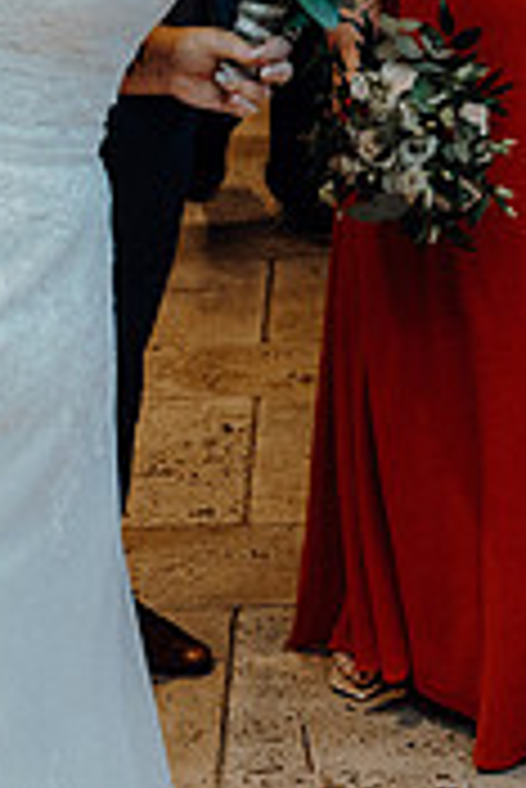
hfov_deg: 12.9
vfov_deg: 18.5
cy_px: -74
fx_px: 2318
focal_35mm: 106
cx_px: 414
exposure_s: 1/160
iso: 2500
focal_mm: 32
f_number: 3.5
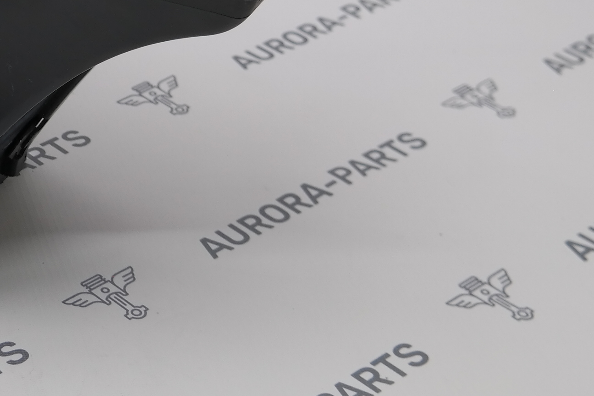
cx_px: -99
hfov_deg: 18.1
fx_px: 1782
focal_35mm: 108
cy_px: -32
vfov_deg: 12.5
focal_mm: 24
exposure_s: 1/100
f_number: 4
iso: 200
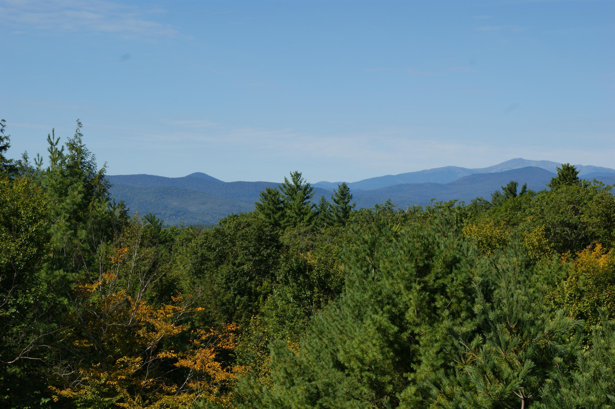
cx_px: 308
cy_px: 204
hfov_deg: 19.5
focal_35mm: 105
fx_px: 1793
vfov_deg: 13.0
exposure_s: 1/160
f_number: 13
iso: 100
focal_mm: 70
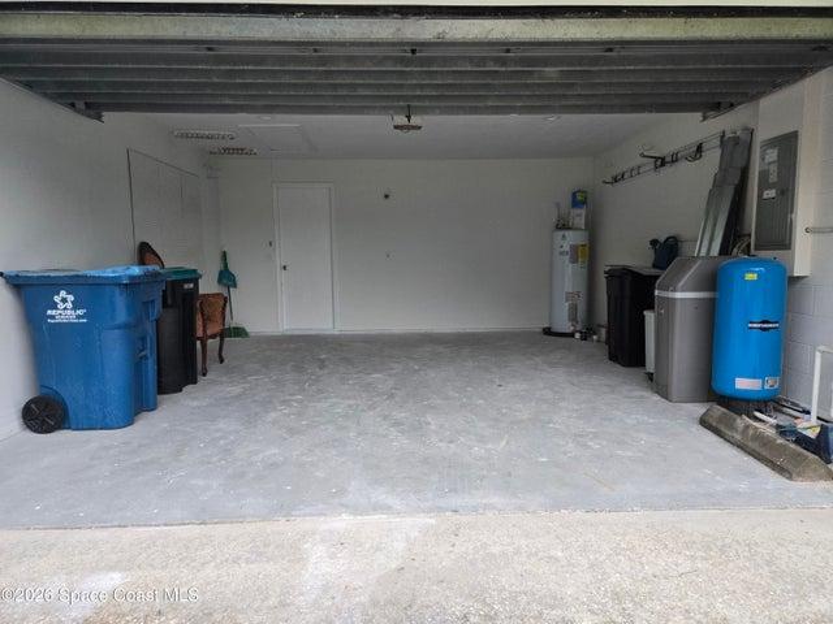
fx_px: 553
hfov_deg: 73.9
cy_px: 312
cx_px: 416
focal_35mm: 23
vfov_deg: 58.9
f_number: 1.8
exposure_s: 1/180
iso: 250
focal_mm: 5.4
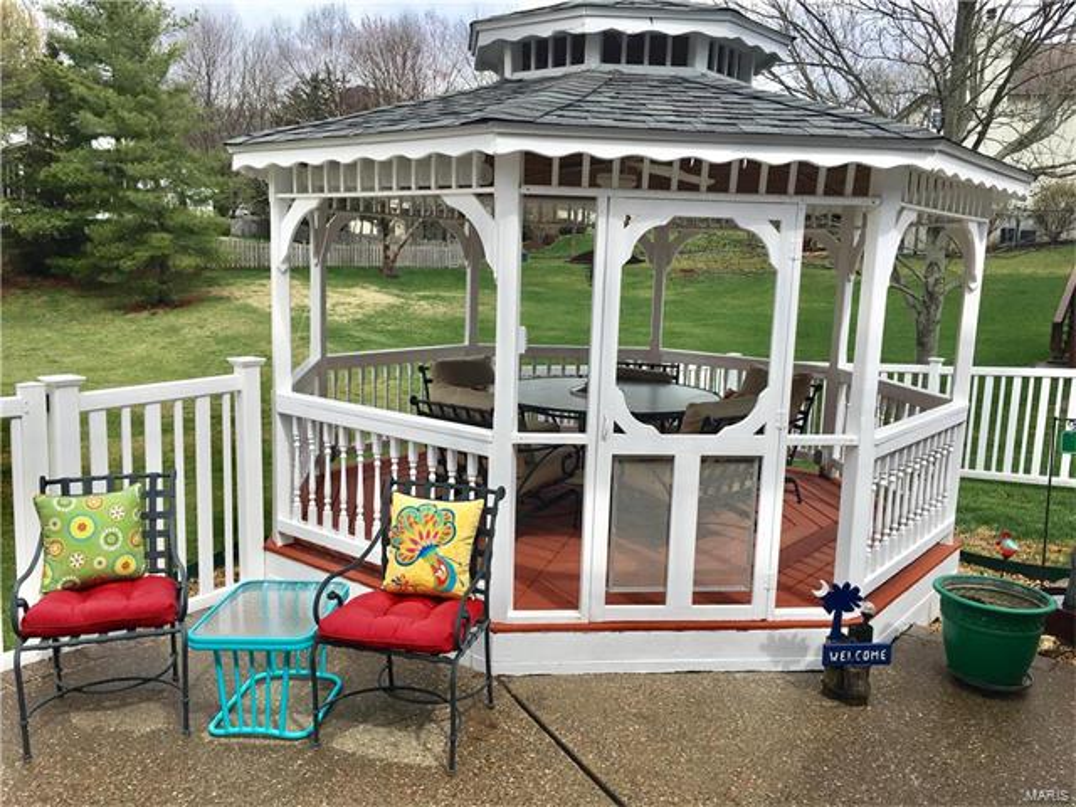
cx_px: 538
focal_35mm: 29
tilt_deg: -7.9
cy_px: 404
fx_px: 901
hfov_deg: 61.7
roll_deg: -2.5
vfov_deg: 48.2
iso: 25
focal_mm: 4.15
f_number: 2.2
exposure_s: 1/1350
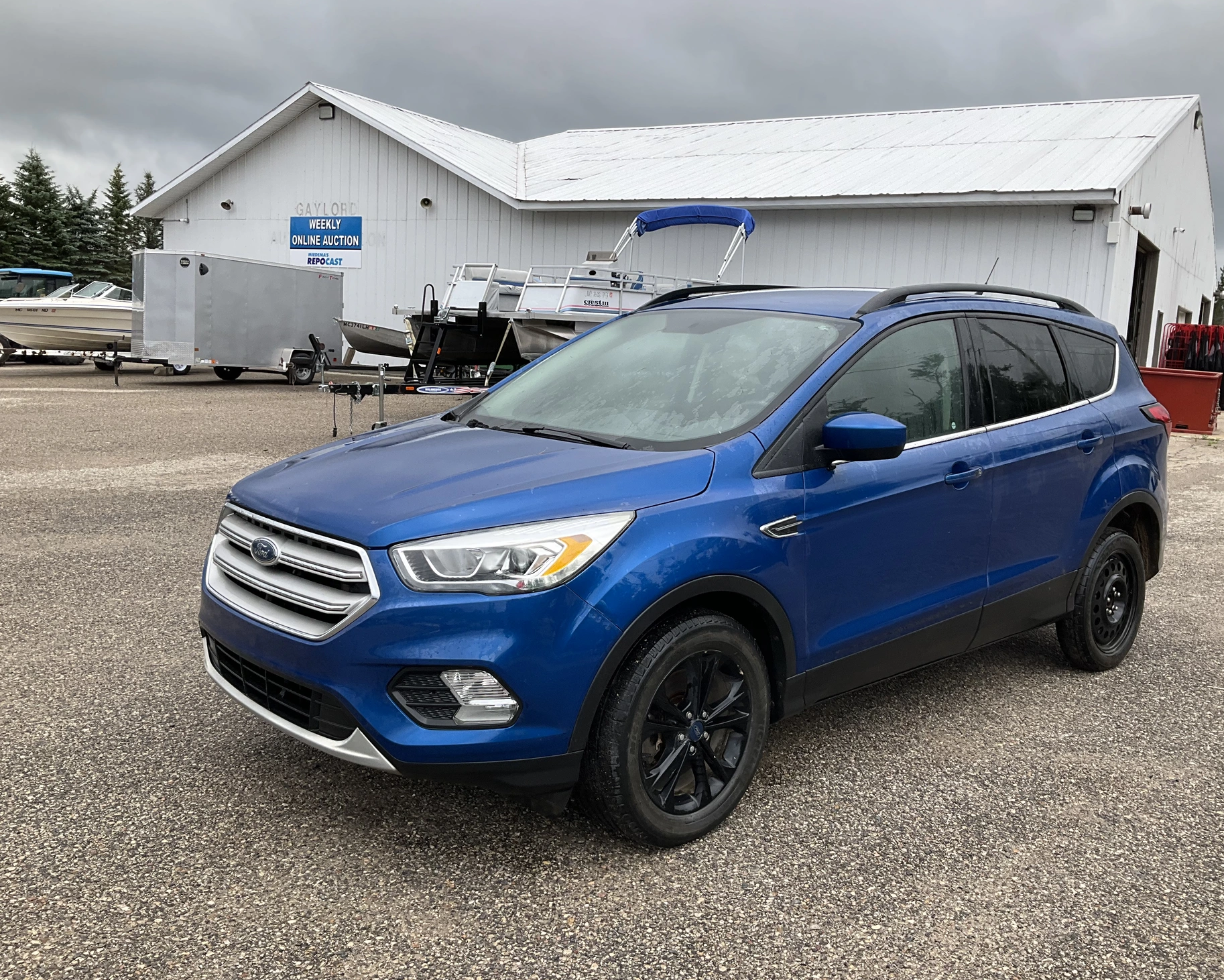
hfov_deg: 57.1
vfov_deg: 47.1
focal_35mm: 31
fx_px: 1123
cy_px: 483
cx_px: 654
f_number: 1.8
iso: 25
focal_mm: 3
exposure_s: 1/360
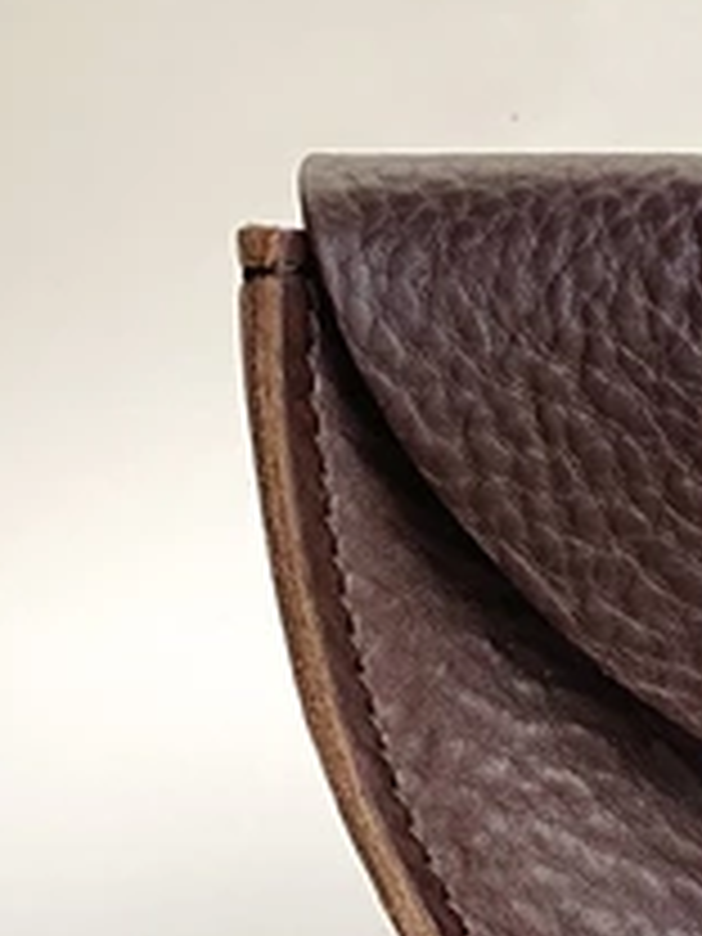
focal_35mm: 110
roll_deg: -0.1
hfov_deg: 12.2
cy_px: 544
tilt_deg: -9.8
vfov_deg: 17.9
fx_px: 2974
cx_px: 1318
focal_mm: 4.25
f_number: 1.8
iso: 125
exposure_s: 1/94
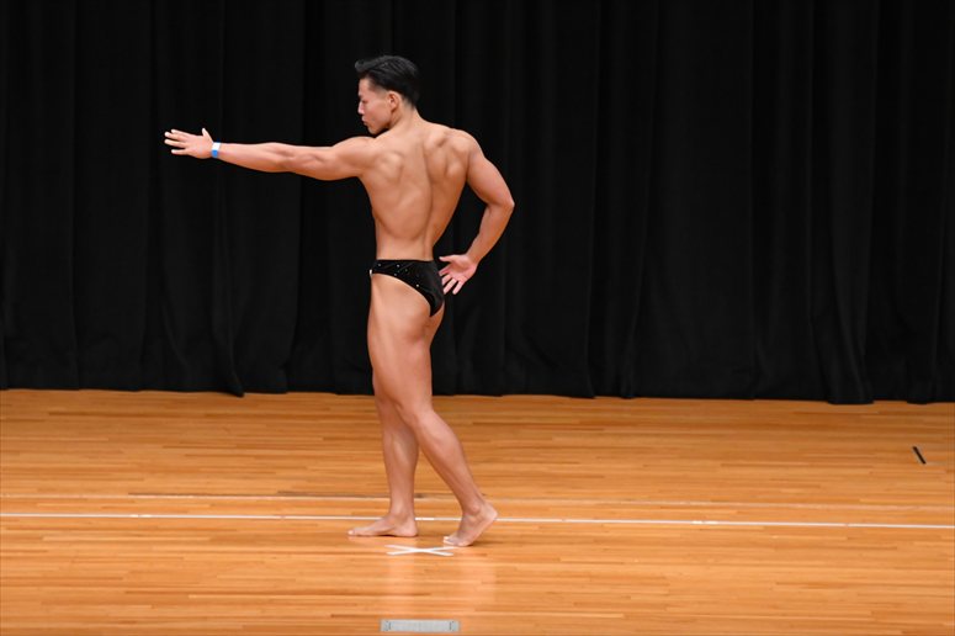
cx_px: 478
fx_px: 6761
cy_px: 318
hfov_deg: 8.1
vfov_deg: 5.4
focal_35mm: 255
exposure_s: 1/400
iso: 3200
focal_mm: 170
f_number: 5.6
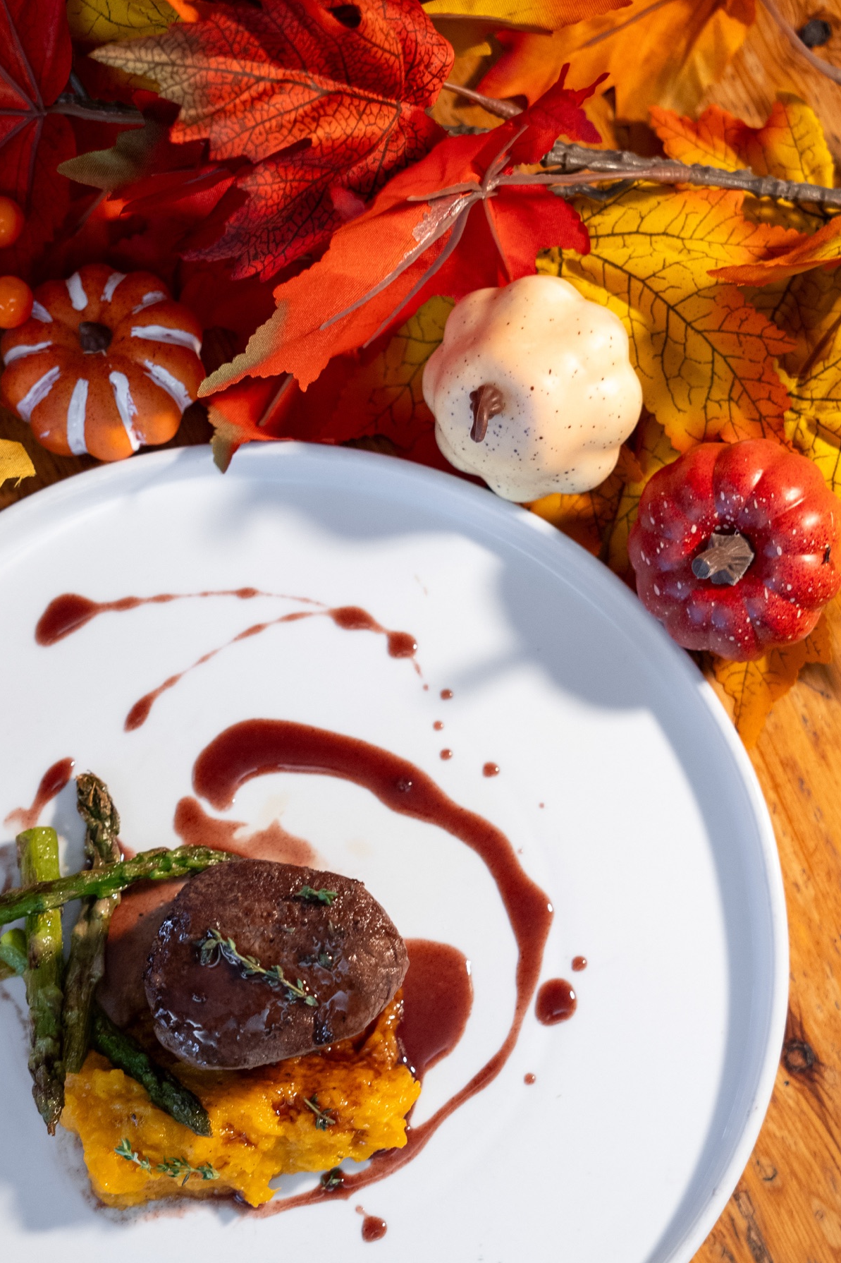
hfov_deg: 14.8
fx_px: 3224
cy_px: 878
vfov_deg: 22.0
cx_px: 233
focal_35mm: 92
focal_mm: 61
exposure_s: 1/100
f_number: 4
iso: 1600
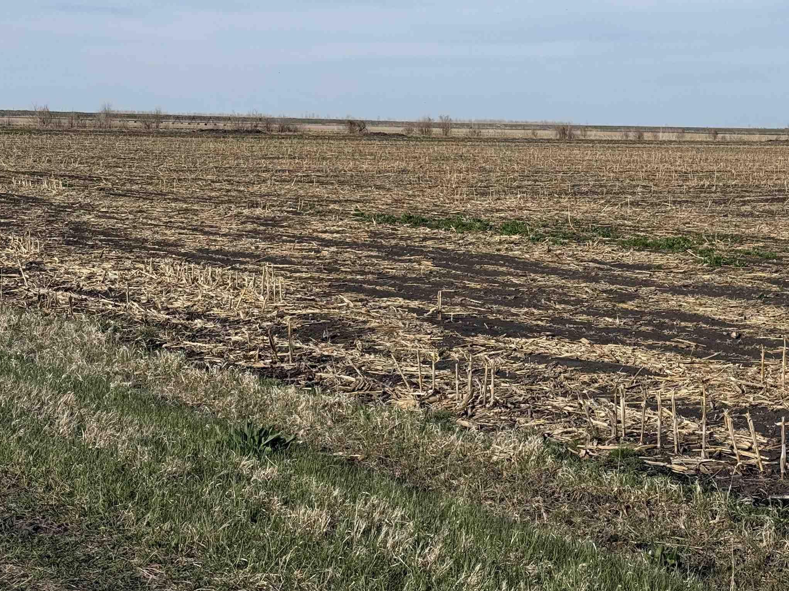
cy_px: 270
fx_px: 1641
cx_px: 561
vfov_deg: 20.4
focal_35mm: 72
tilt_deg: -5.4
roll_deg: -1.3
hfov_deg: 26.8
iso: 80
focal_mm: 6.76
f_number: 1.78
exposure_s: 1/7143
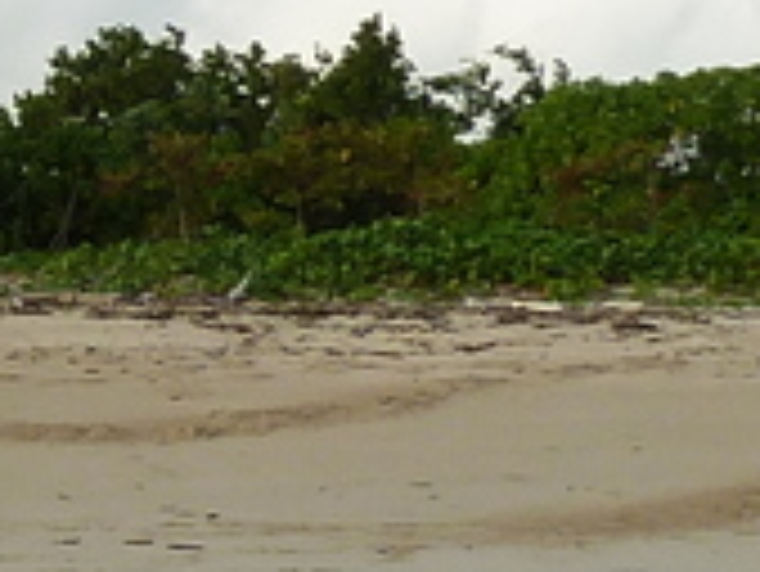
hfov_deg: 10.3
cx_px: -764
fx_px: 3889
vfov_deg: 8.3
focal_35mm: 177
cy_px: 712
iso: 80
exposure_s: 1/320
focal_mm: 4.1
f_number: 4
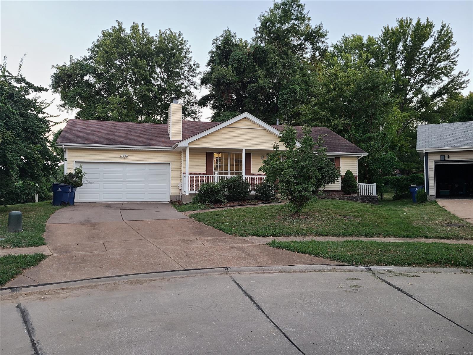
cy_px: 178
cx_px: 236
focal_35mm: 26
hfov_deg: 67.3
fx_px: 355
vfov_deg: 53.1
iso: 80
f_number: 1.8
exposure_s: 1/60
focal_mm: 5.4
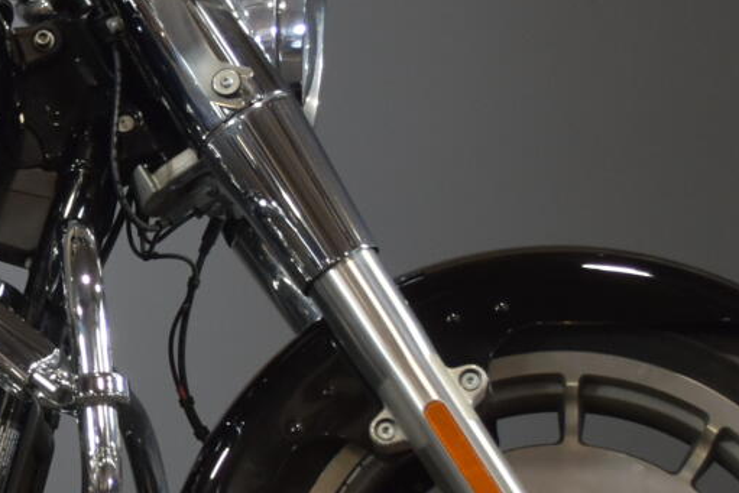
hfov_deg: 11.3
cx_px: -311
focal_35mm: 176
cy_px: 151
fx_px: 3614
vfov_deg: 7.8
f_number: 4.5
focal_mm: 30
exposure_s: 1/30
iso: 640
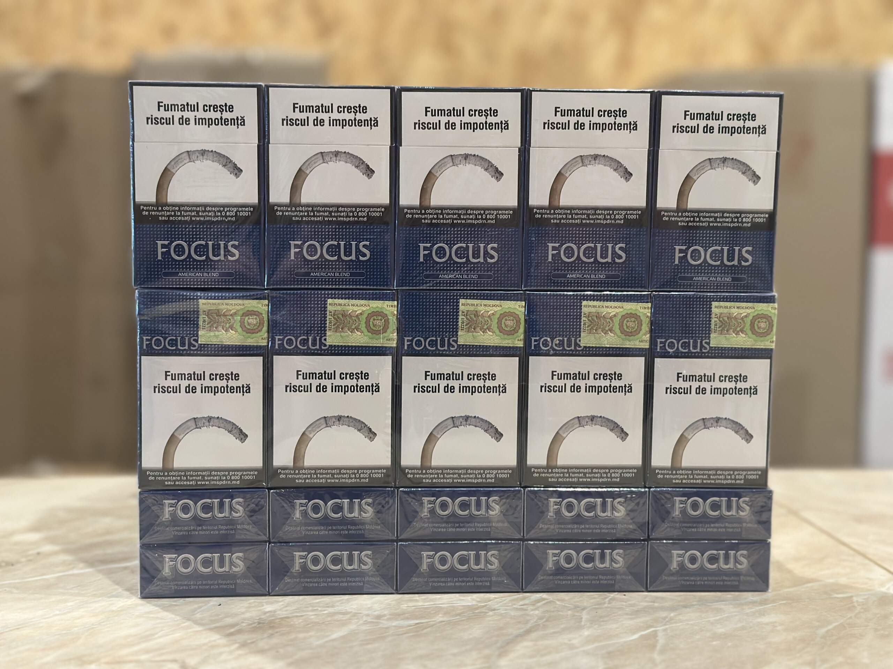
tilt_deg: -5.9
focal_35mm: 48
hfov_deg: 39.7
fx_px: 1238
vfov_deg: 30.3
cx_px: 446
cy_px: 334
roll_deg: -0.3
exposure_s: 1/50
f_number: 1.78
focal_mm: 6.86
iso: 320
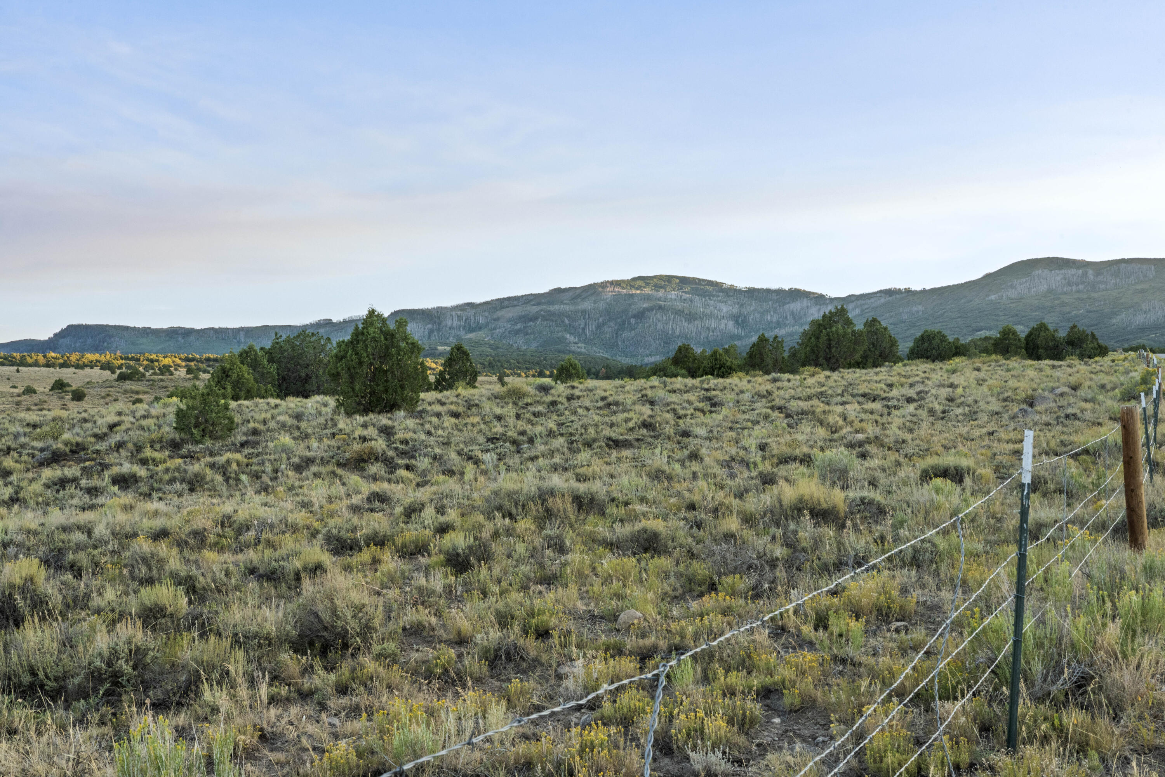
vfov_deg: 33.4
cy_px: 388
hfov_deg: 48.5
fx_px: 1294
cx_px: 582
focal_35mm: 40
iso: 1000
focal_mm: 40
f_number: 20
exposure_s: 1/30
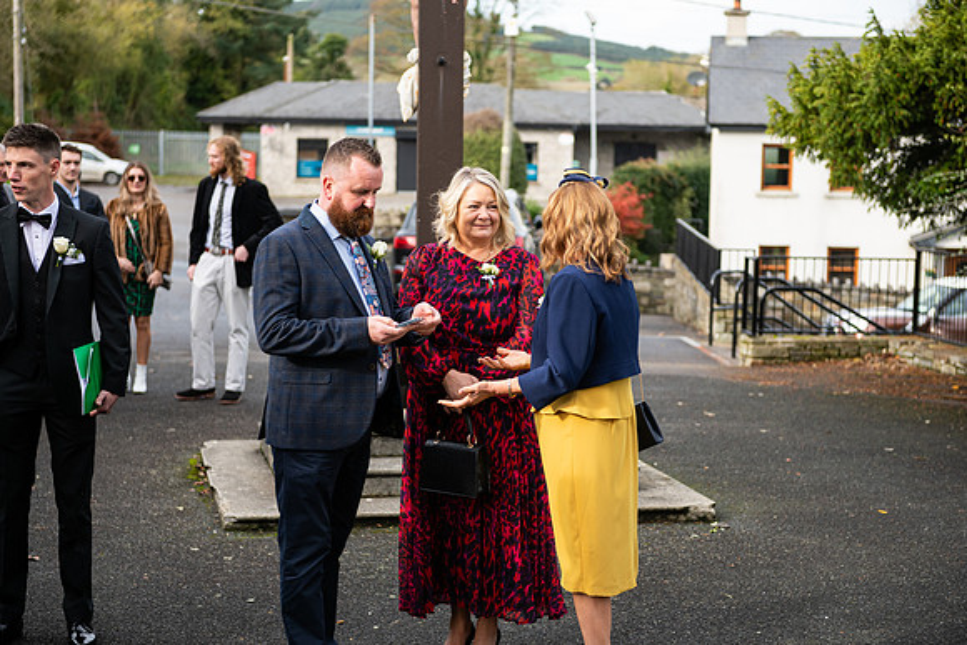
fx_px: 1881
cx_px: 484
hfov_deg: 28.8
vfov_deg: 19.5
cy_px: 322
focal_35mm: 70
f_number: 3.5
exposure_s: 1/640
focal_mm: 70
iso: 200
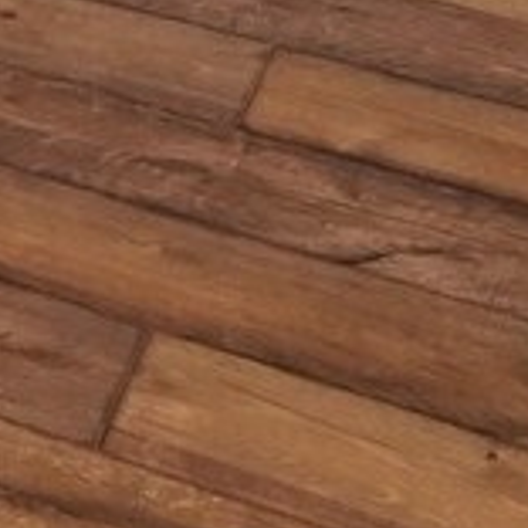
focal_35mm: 148
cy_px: -1251
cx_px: -1058
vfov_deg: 8.8
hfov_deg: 9.3
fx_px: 2554
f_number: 8
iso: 1600
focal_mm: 16
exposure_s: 1/40
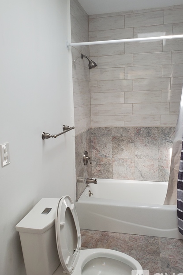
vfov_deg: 63.6
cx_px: 93
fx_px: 221
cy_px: 140
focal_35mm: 29
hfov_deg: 45.0
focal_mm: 4.3
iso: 125
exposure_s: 1/100
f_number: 2.4
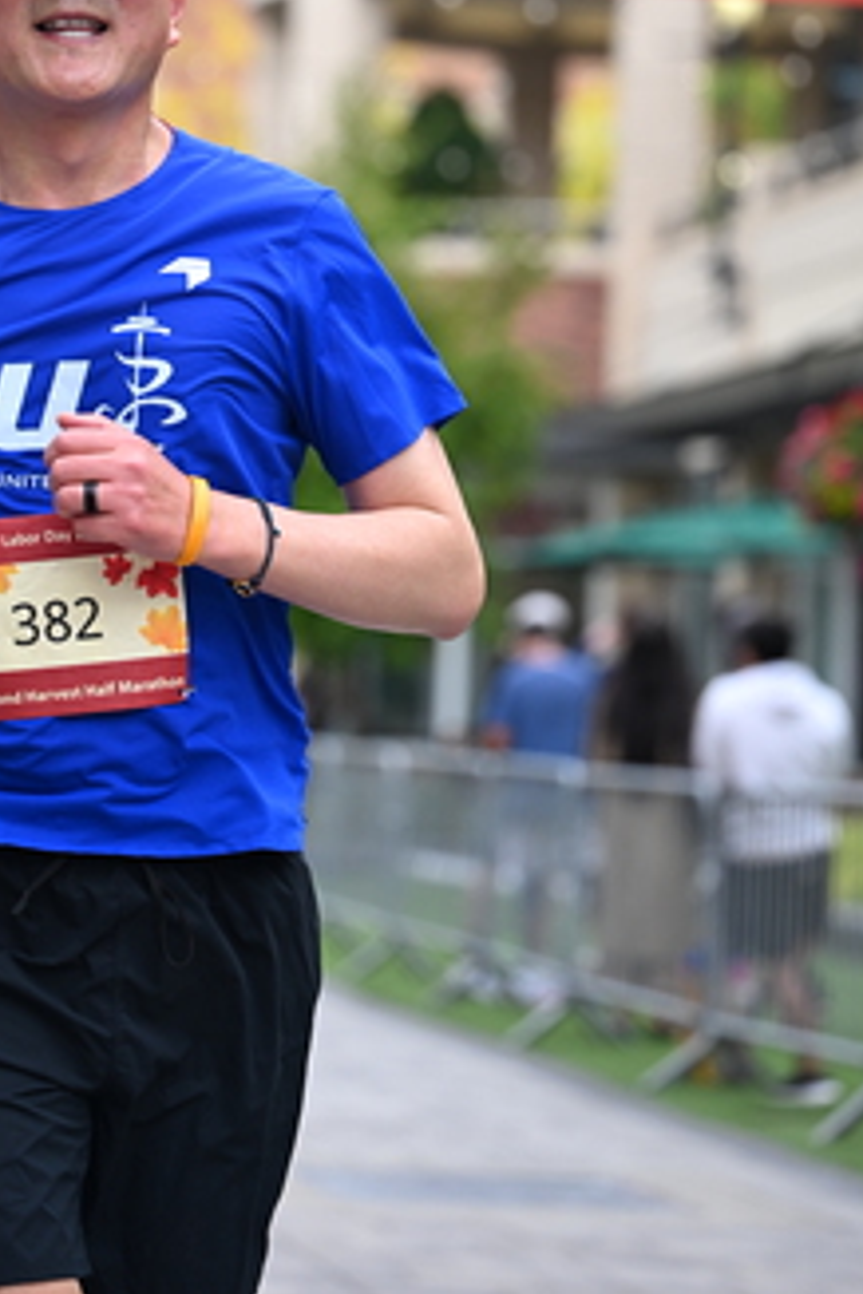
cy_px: 344
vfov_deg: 14.3
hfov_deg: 9.6
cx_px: 232
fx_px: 5142
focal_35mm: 143
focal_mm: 85
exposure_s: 1/2000
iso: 640
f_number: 2.8
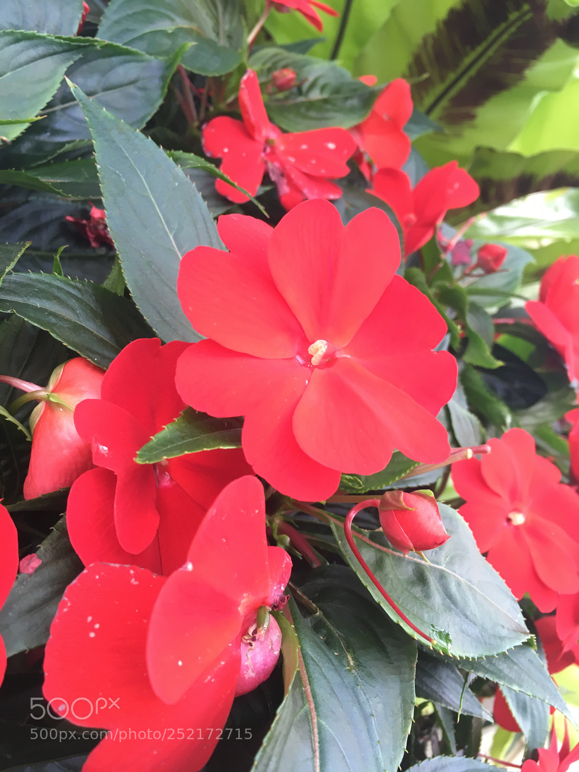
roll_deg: -34.4
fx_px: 647
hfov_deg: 48.2
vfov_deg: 61.7
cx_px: 290
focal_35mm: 29
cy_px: 386
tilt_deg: -10.1
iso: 32
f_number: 2.2
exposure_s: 1/33
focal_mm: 4.15
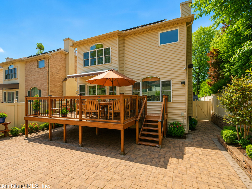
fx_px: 124
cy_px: 96
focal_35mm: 17
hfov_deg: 91.0
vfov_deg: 74.7
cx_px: 123
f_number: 7.1
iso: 500
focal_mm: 10
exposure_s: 1/400
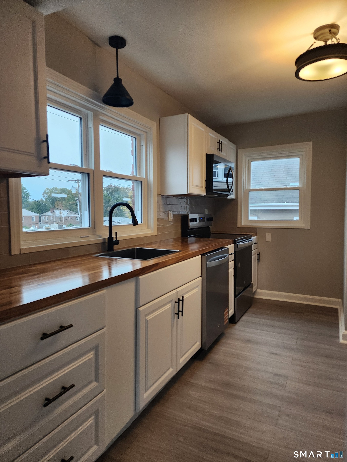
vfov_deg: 73.9
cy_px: 231
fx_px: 307
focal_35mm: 23
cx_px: 174
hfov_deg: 58.9
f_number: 1.8
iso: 200
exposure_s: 1/120
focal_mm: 6.4
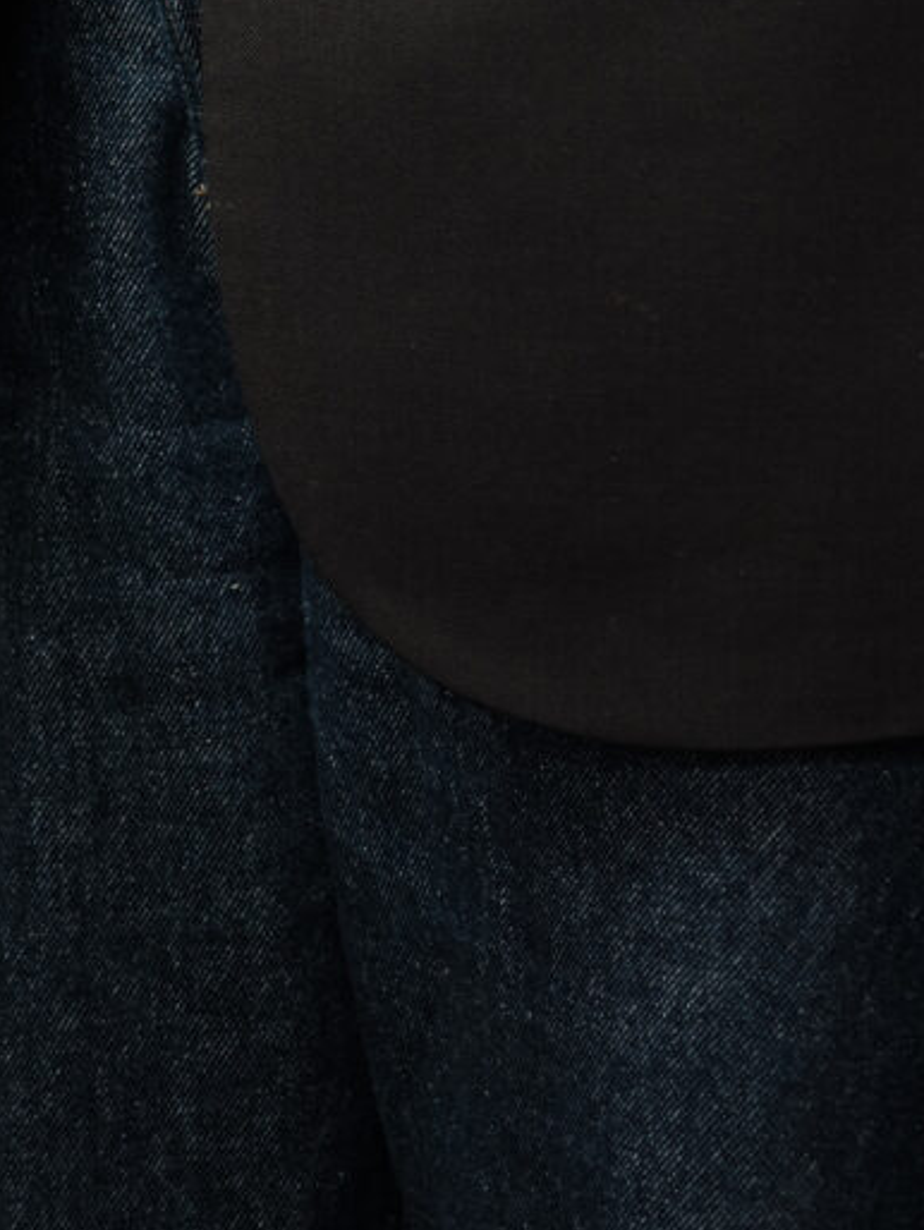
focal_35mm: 249
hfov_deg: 6.0
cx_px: 663
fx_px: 8855
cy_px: -1488
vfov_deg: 7.5
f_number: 2.8
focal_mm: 63
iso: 320
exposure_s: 1/125
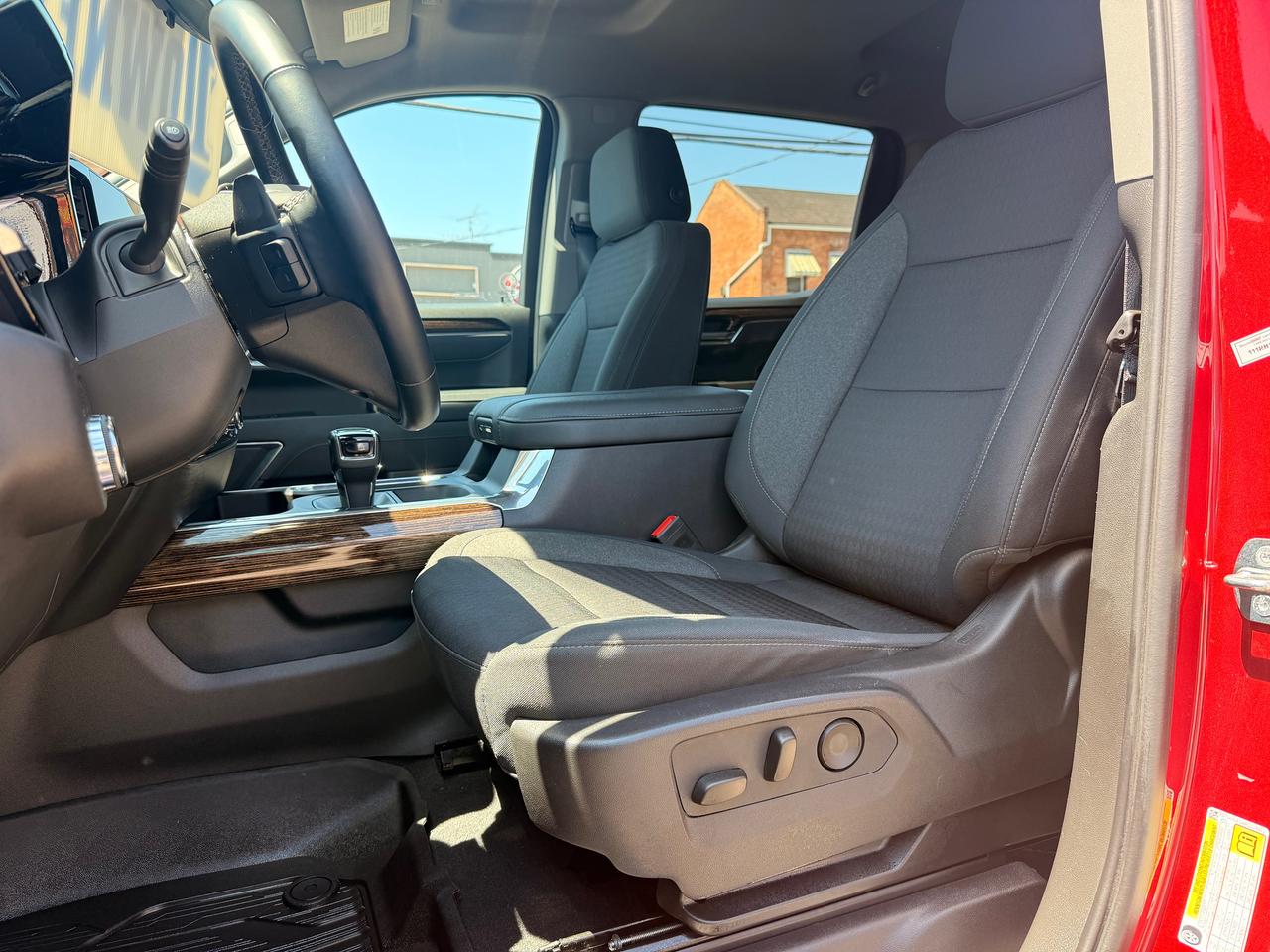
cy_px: 476
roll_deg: +0.0
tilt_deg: -4.5
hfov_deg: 71.6
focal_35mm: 24
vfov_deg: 56.8
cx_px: 635
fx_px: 881
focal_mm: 6.76
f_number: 1.78
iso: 100
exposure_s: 1/264
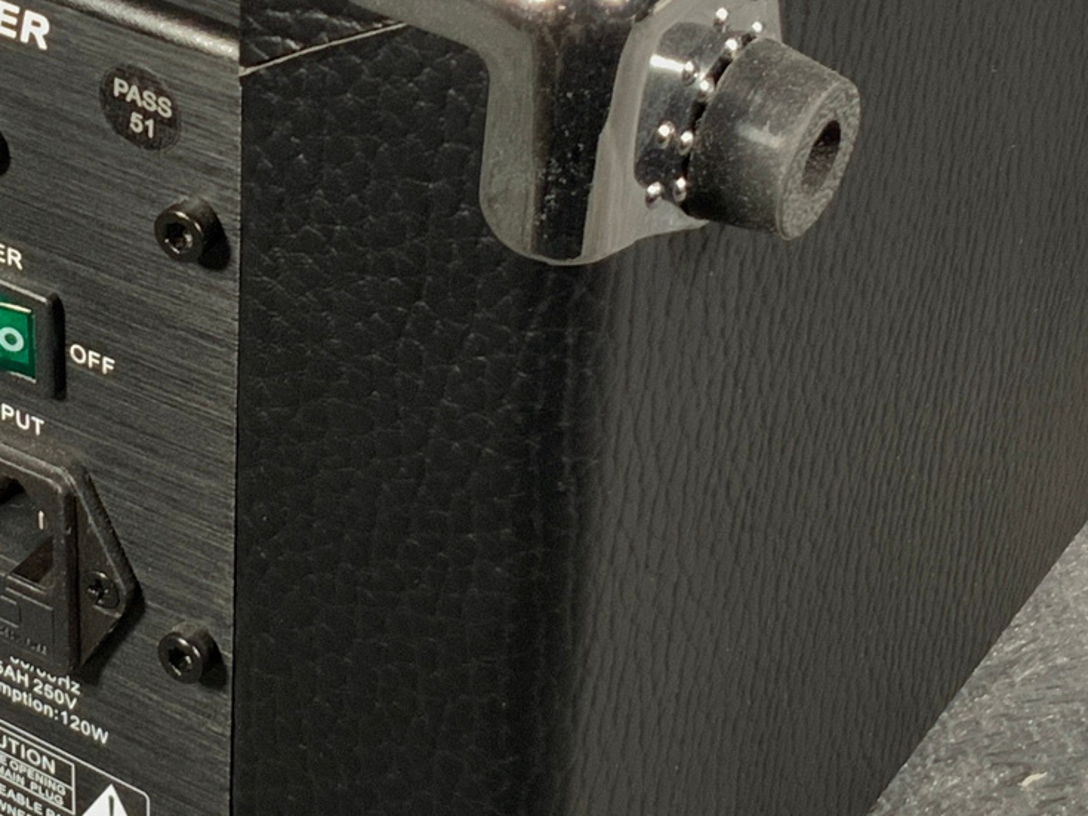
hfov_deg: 19.2
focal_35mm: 101
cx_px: 154
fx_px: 3174
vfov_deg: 14.6
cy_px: 158
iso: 125
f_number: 1.8
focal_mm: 3
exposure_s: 1/52
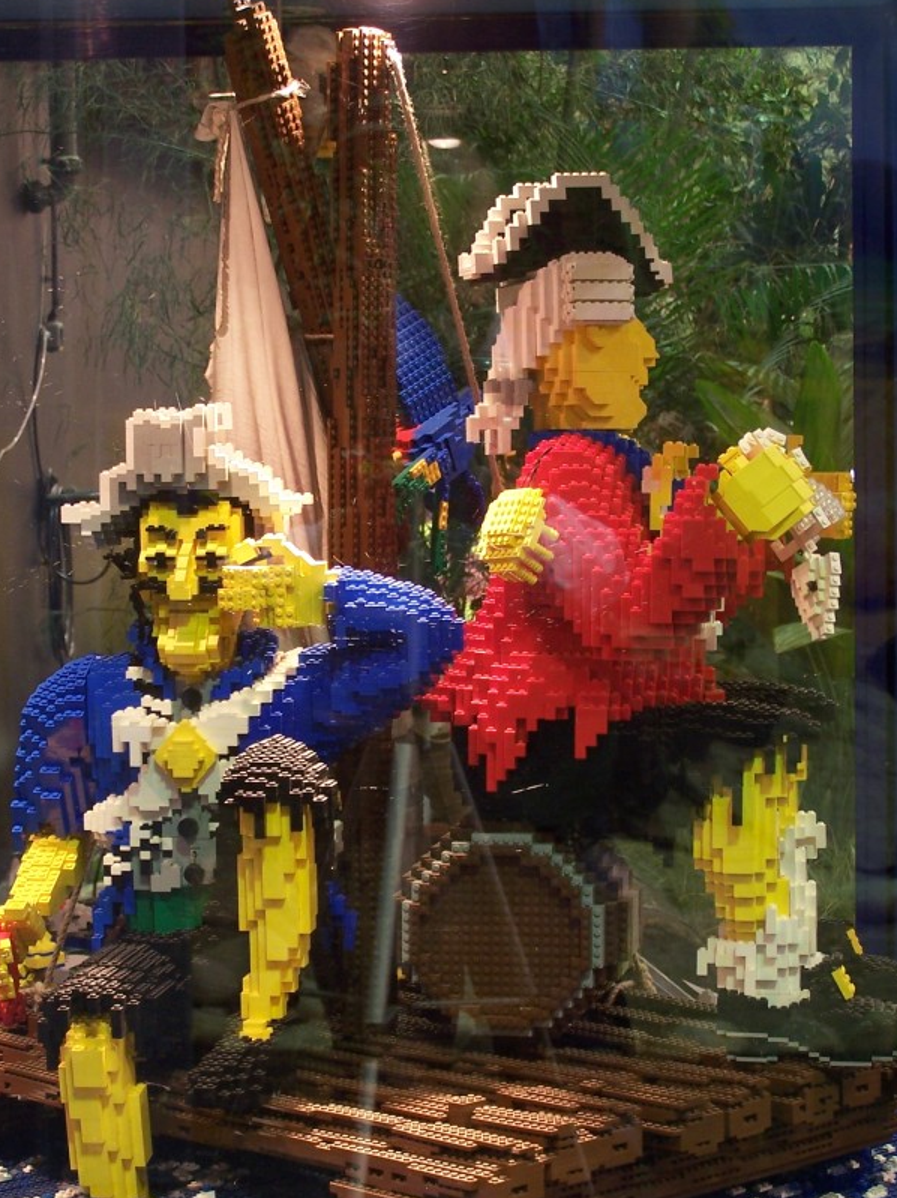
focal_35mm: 86
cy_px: 698
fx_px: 2973
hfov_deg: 17.2
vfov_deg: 22.7
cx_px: 400
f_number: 3.2
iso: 80
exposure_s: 1/2
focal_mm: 11.1
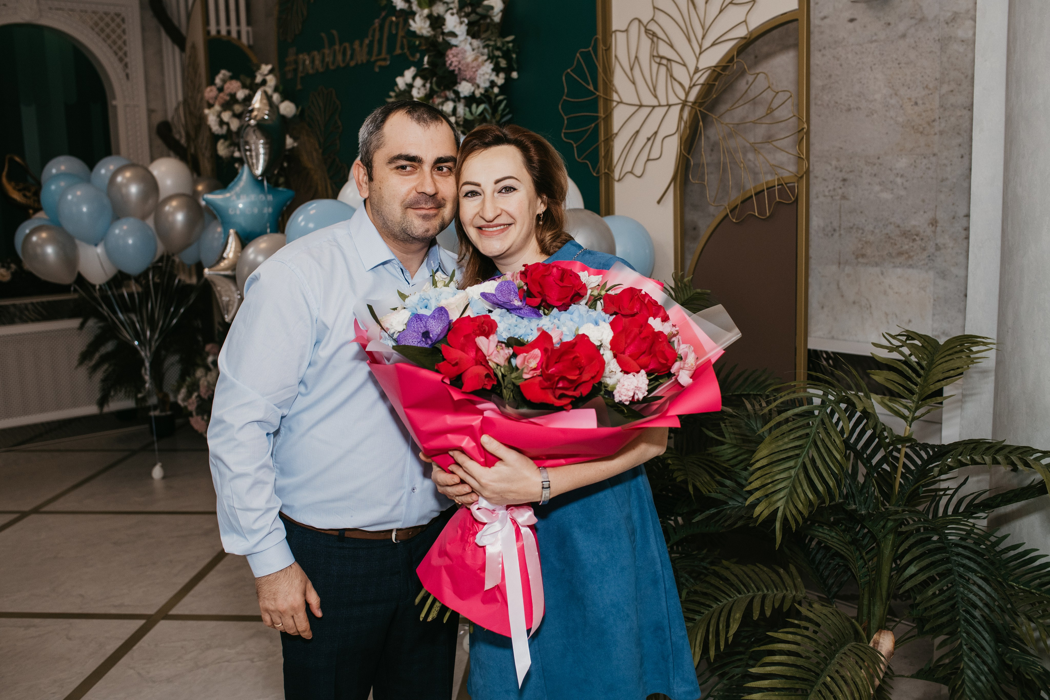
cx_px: 525
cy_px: 350
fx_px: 1021
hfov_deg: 54.4
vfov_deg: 37.9
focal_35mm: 35
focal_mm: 35
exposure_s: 1/160
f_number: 4
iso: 500
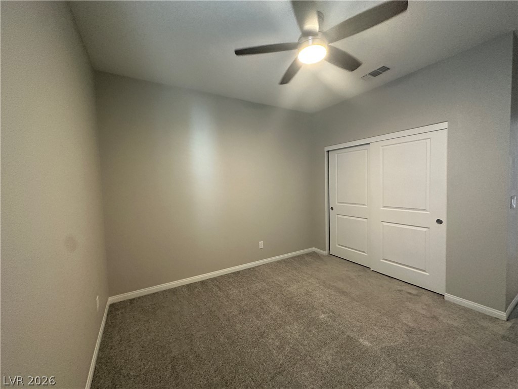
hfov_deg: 102.1
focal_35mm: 14
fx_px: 209
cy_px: 194
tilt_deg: -3.4
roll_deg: +1.0
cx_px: 259
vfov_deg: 85.7
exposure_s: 1/60
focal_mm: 2.22
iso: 400
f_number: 2.2
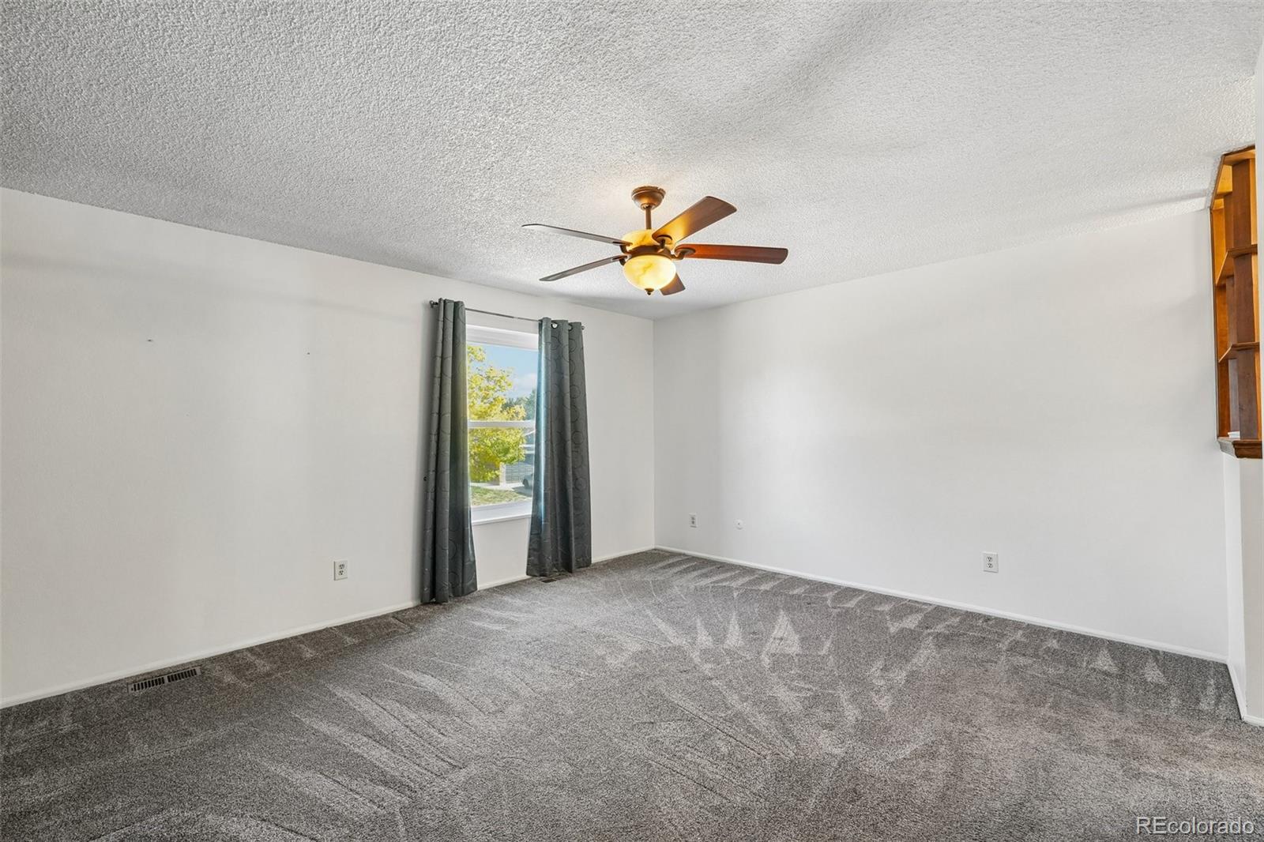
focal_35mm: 15
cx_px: 632
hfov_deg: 100.4
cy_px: 421
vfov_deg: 77.3
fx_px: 527
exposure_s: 1/8
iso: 800
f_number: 8
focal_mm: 10
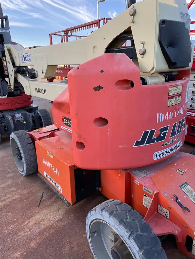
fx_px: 195
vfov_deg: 67.3
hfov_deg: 53.1
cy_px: 130
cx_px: 98
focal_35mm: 26
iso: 50
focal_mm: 4.2
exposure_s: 1/419
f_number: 1.6
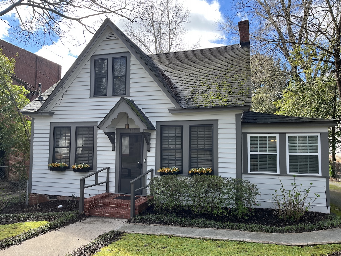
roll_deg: -0.2
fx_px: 256
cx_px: 170
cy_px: 128
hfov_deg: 67.3
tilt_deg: +3.2
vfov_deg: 53.1
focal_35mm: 26
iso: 50
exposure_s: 1/661
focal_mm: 5.1
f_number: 1.6
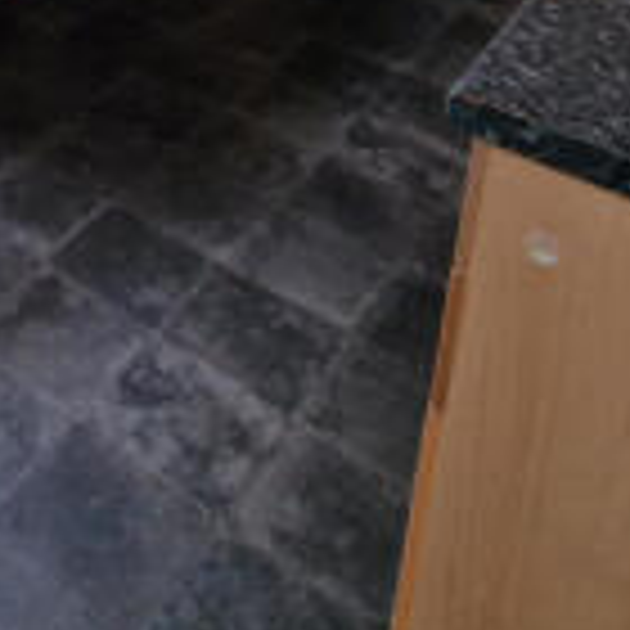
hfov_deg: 31.2
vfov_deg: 27.0
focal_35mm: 48
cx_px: -74
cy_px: -272
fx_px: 988
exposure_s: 1/50
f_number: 2.2
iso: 80
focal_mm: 2.2
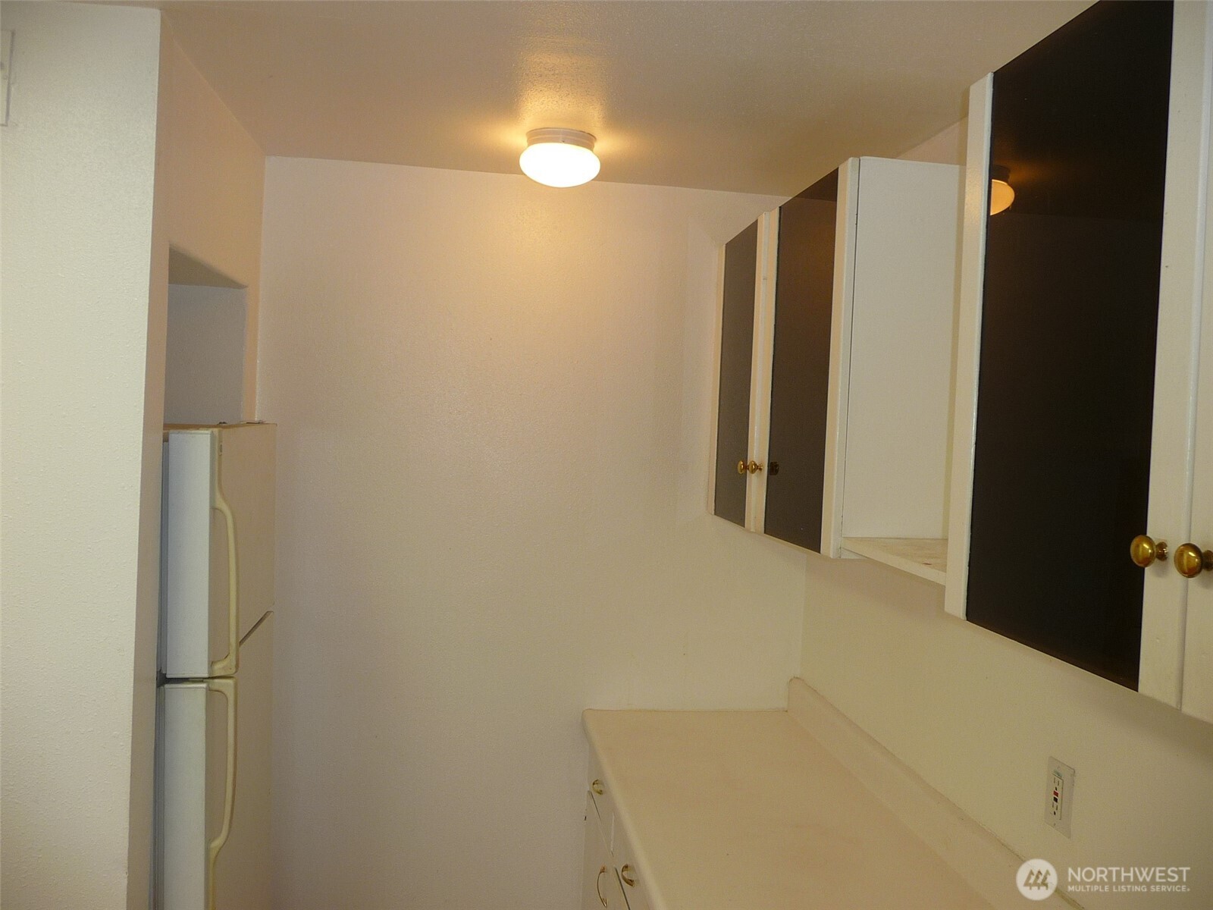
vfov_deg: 49.7
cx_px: 606
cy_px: 455
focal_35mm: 28
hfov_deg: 63.4
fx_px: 981
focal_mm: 4.7
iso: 100
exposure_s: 1/30
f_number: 3.3
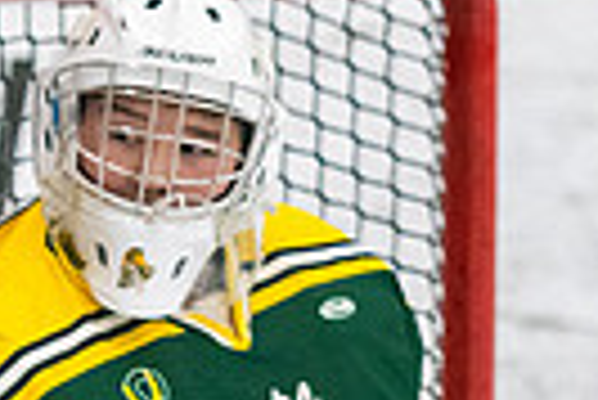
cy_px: 530
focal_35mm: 840
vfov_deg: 1.6
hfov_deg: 2.5
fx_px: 13968
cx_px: 498
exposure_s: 1/640
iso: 2500
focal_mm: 105
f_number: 3.2
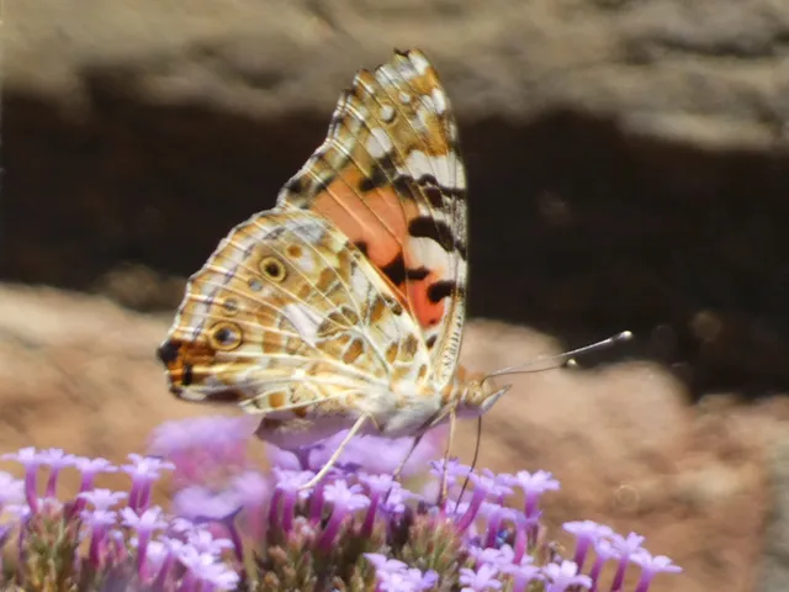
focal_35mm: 1169
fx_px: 26645
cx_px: 394
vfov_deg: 1.3
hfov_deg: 1.7
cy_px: 296
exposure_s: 1/125
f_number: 5.8
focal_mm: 209.4
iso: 80
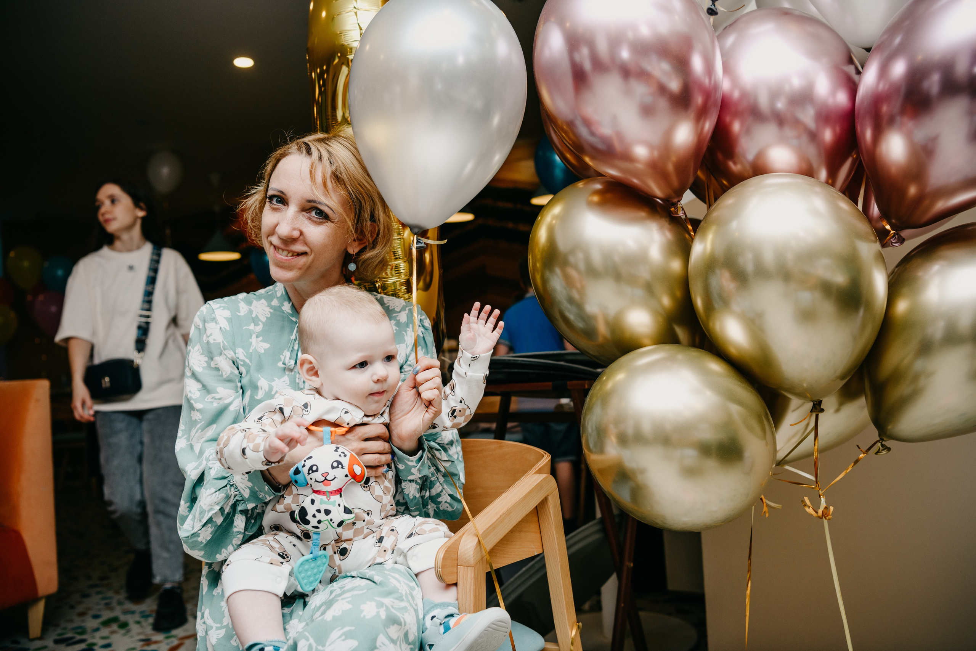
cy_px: 326
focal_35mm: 34
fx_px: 922
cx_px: 488
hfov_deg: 55.8
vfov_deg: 38.9
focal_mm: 34
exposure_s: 1/160
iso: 125
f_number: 3.5
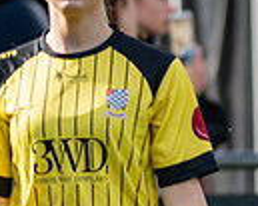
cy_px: 308
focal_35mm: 2135
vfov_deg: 0.7
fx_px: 16290
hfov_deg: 0.9
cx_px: 541
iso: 200
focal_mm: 300
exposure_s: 1/2000
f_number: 2.8
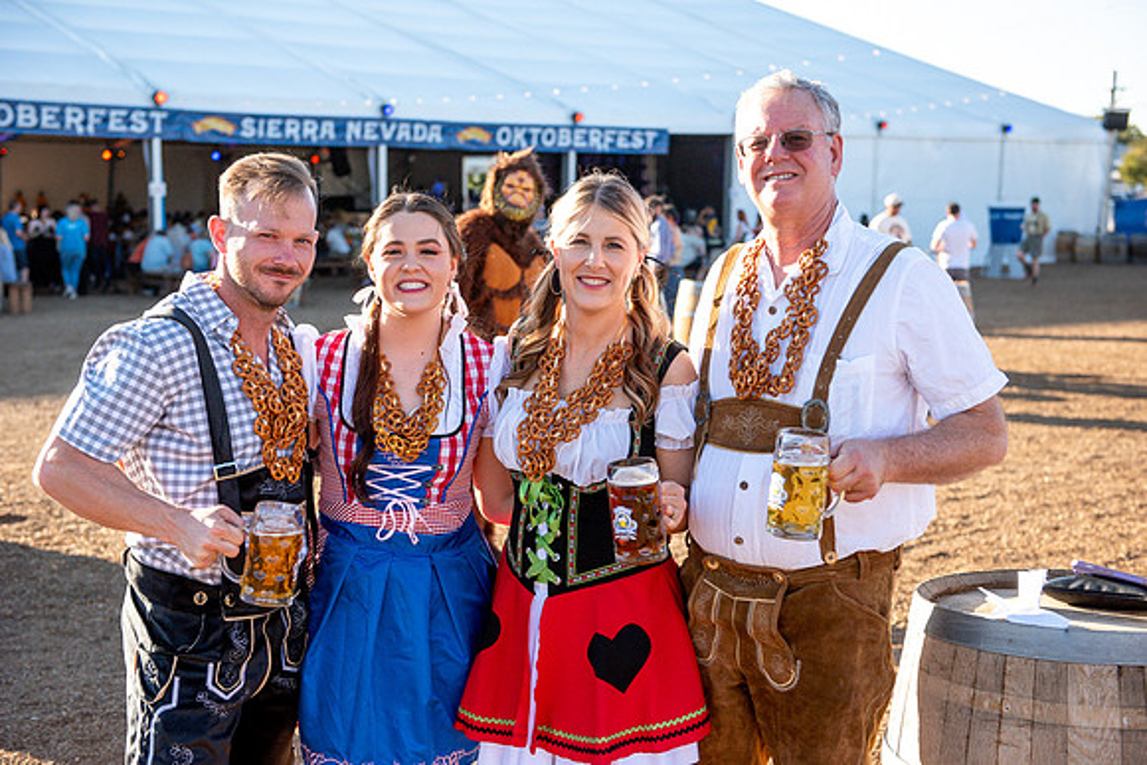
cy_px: 382
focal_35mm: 58
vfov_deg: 23.4
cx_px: 574
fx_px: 1848
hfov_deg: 34.5
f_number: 4
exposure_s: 1/3200
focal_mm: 58
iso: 1000
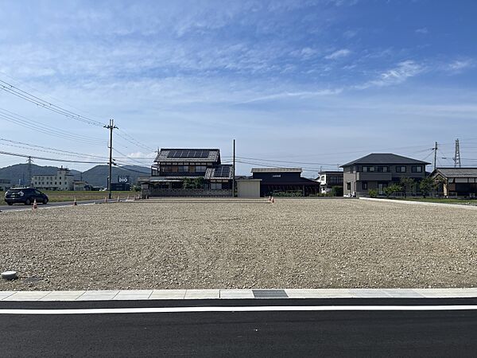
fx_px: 344
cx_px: 238
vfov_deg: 54.9
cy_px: 179
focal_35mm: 25
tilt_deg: +1.9
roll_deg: -0.7
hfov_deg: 69.4
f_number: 1.6
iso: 32
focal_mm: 5.1
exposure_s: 1/6579
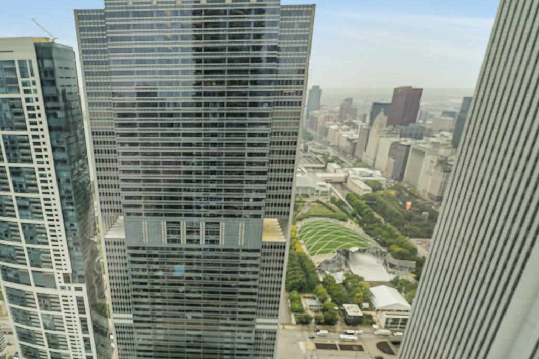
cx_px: 193
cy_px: 236
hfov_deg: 76.8
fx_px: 329
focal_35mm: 22
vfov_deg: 56.1
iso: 100
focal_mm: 14
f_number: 6.3
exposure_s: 1/60
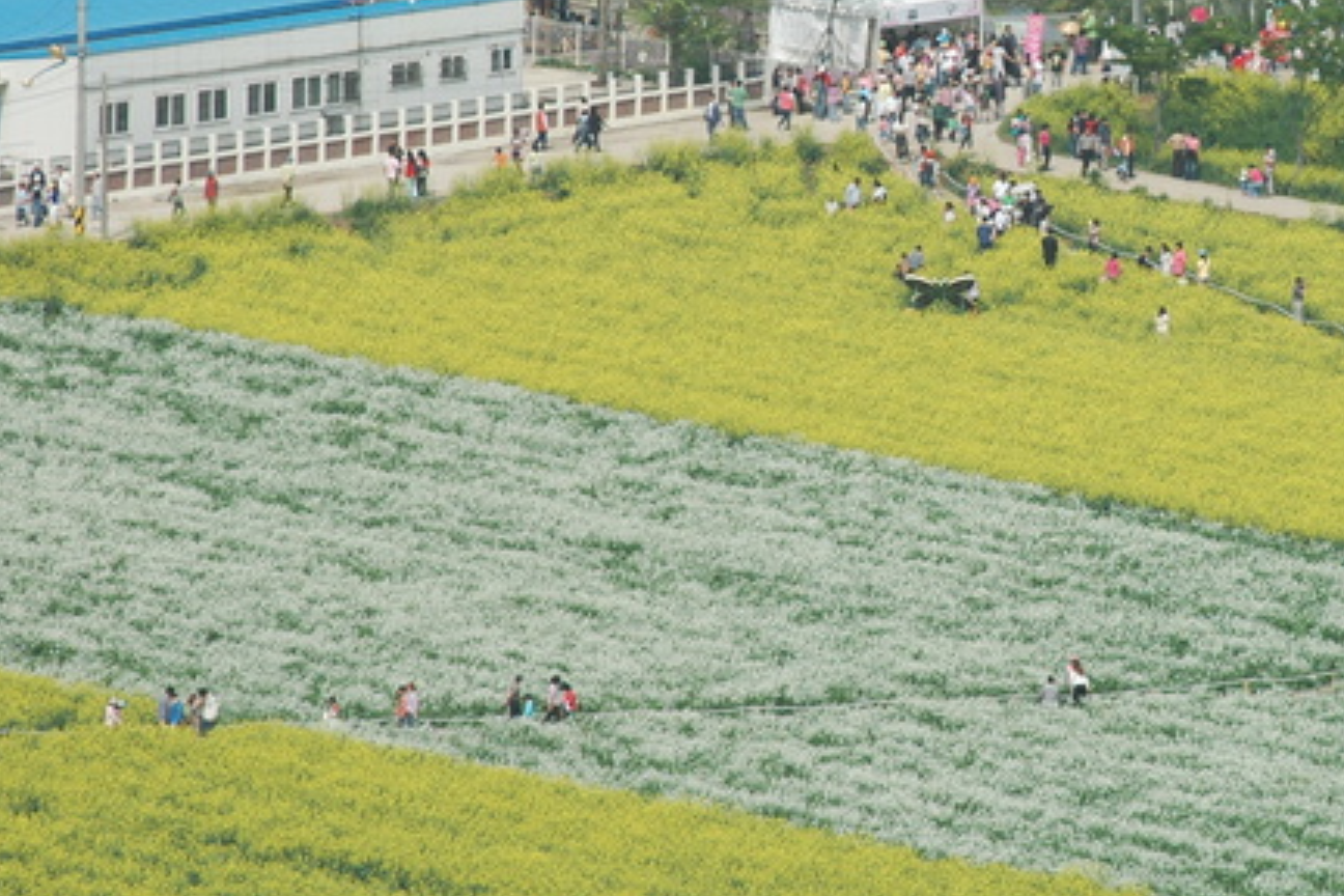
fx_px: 18105
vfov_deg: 2.8
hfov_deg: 4.2
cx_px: 1072
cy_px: 247
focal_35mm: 485
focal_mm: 200
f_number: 6.3
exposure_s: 1/800
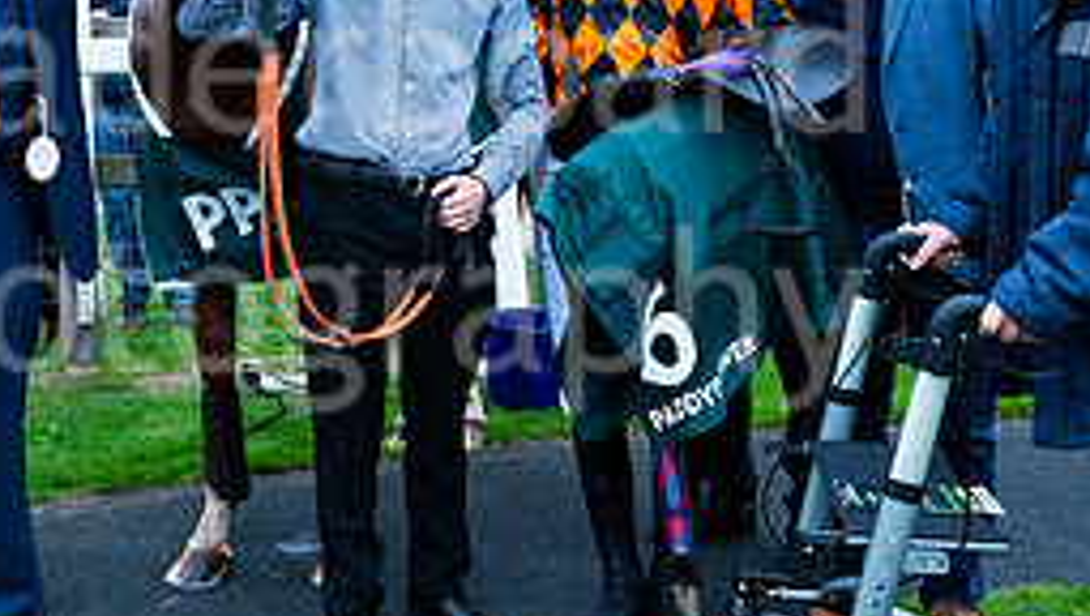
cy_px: 103
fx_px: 1707
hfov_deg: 34.9
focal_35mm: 59
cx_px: 325
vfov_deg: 20.2
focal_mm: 24
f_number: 4
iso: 500
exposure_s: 1/1000
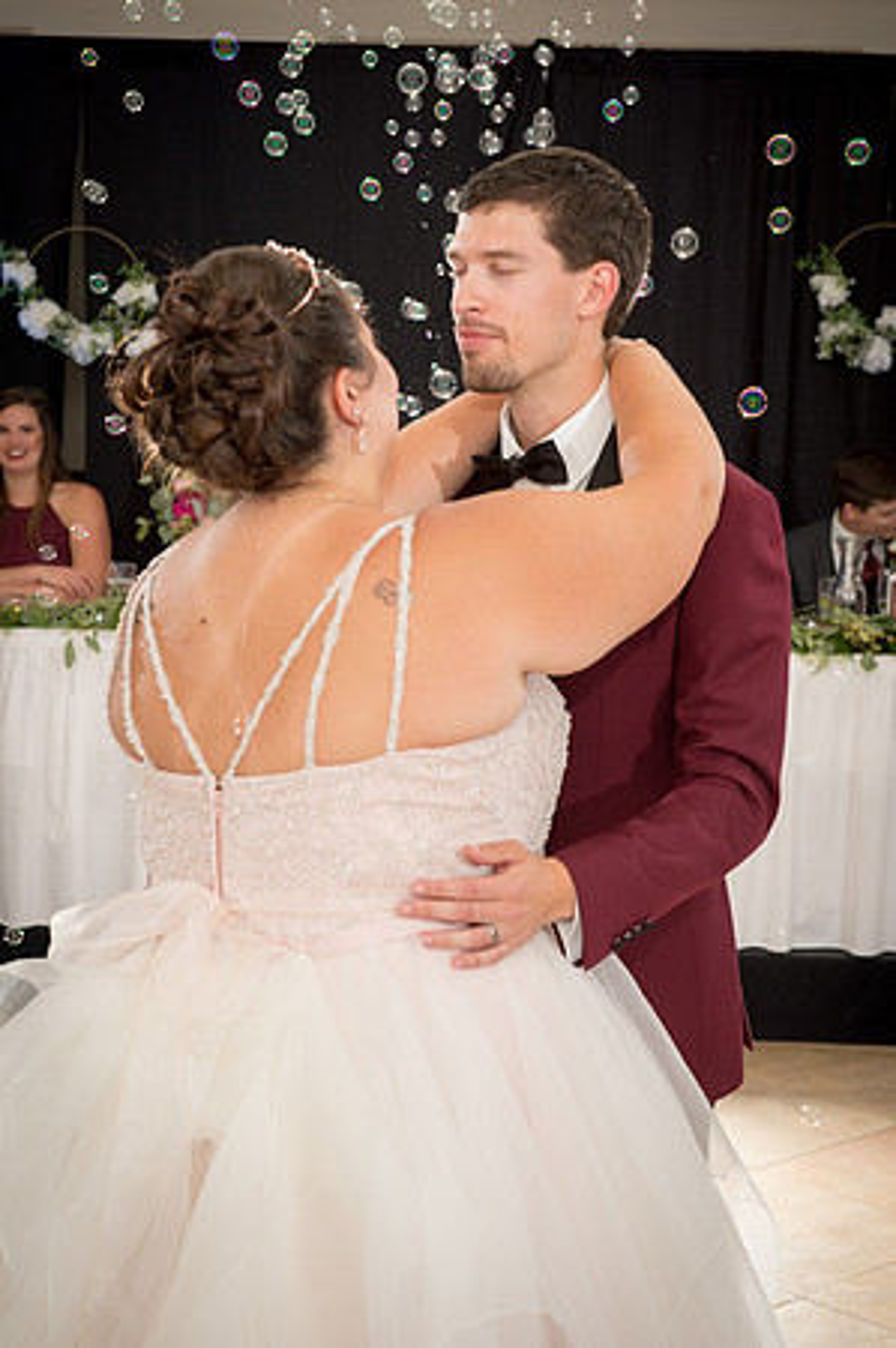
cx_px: 448
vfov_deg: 30.5
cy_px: 674
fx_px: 2470
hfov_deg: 20.6
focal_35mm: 66
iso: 800
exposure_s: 1/125
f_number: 5.6
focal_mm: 66
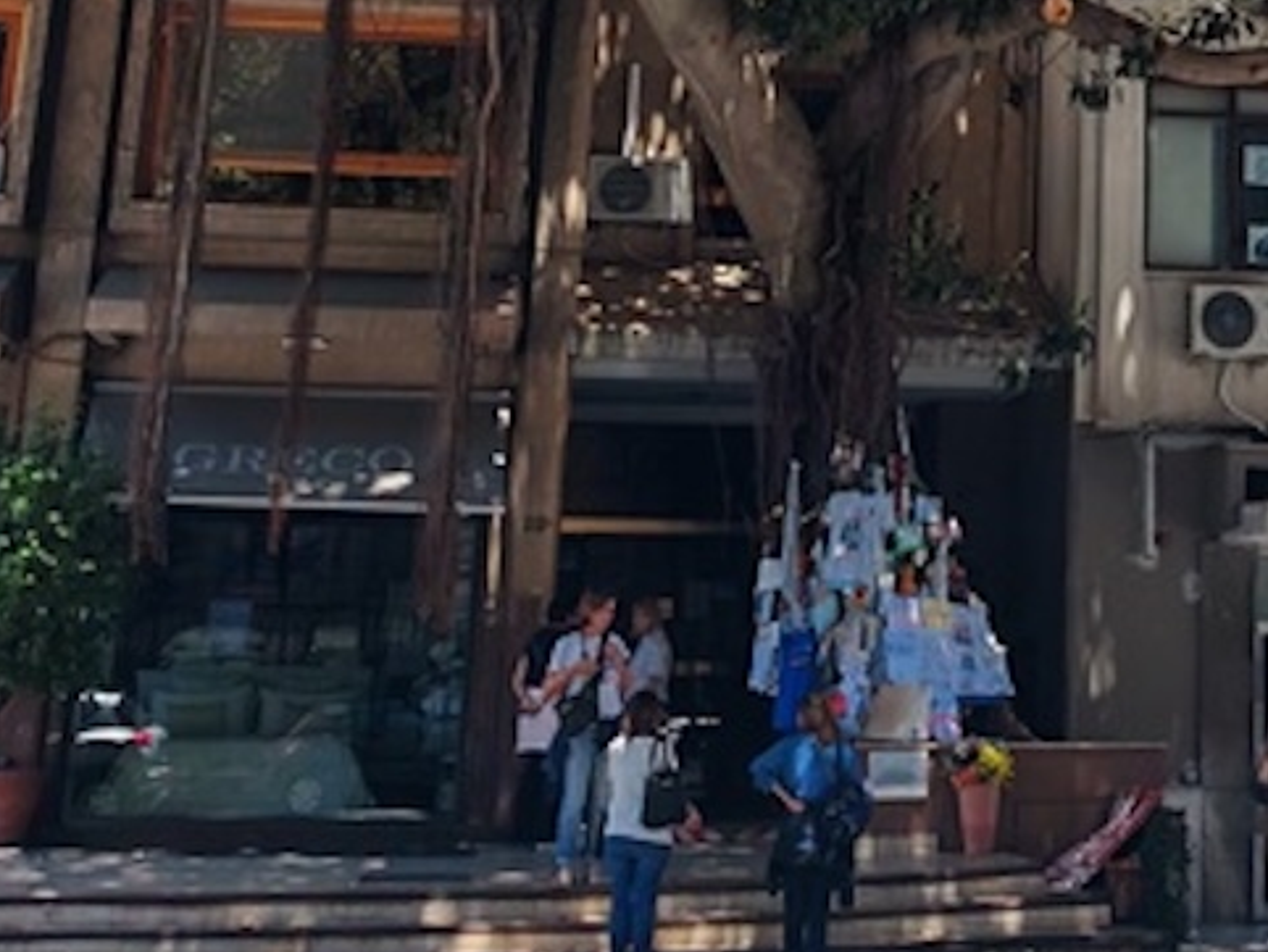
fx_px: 2822
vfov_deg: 18.0
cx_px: 1163
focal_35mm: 77
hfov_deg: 24.5
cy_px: -255
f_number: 2
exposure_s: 1/3200
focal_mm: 6.83
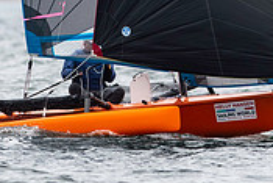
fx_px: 12948
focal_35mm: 1706
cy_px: -123
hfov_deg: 1.2
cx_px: 93
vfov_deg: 0.8
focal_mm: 300
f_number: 4.5
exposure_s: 1/4000
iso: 400
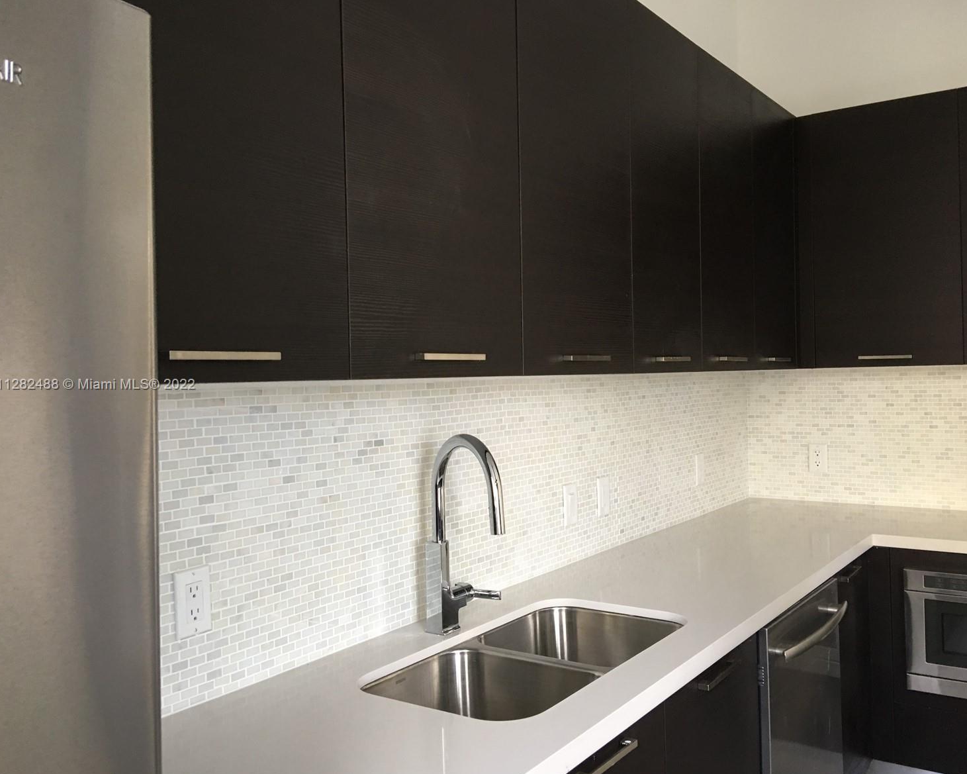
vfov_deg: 47.1
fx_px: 887
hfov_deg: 57.1
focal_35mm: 31
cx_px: 513
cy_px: 385
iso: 50
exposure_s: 1/15
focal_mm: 4.15
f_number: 2.2
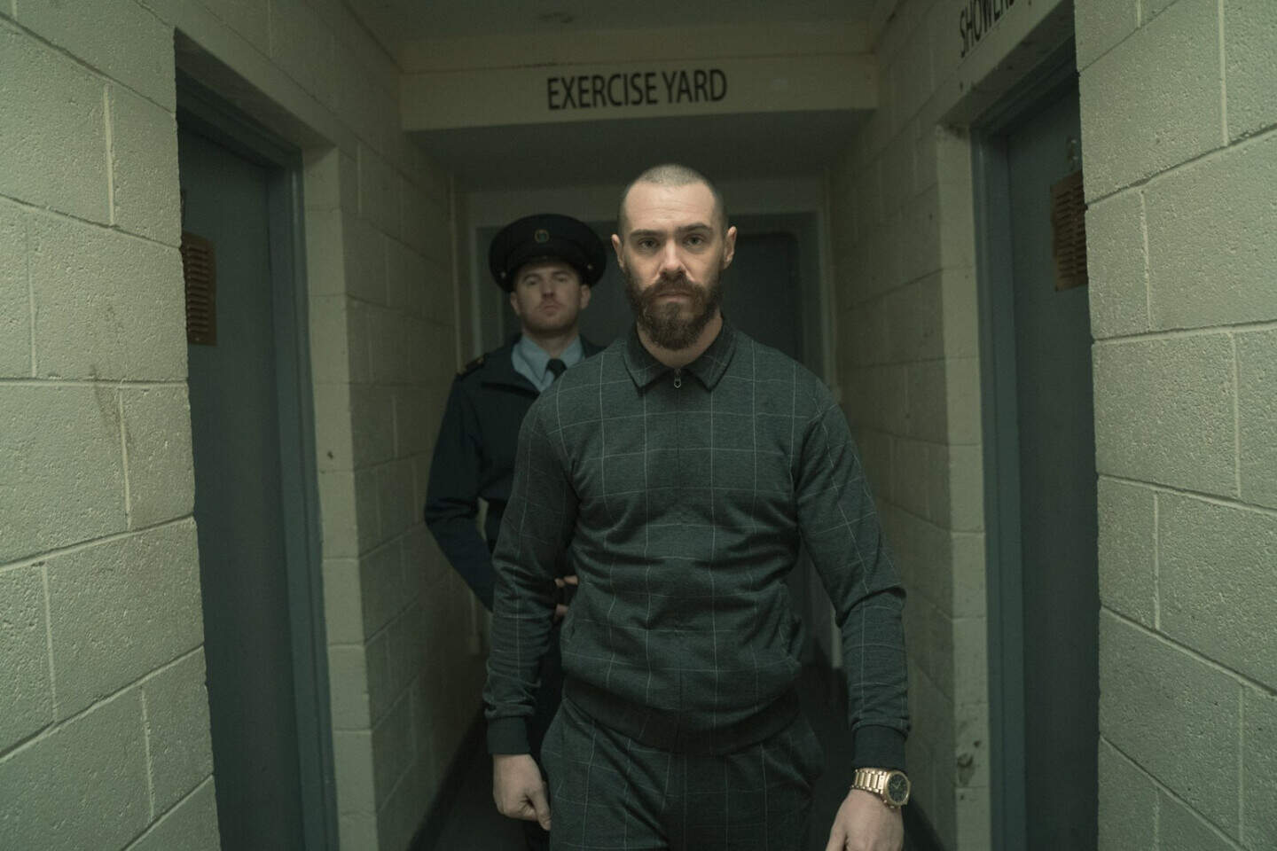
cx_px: 638
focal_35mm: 28
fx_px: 993
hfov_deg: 65.5
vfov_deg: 46.4
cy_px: 426
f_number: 2.8
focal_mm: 28
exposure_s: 1/320
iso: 6400
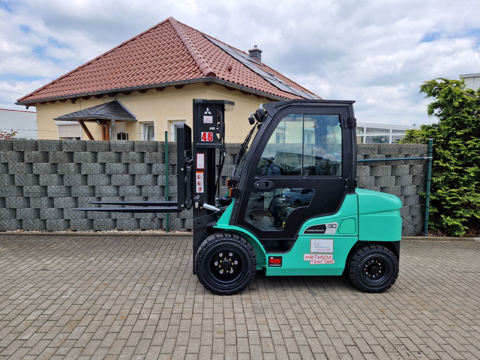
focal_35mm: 23
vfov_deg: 58.9
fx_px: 319
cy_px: 180
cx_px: 240
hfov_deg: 73.9
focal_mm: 5.4
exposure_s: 1/1024
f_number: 1.8
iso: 50
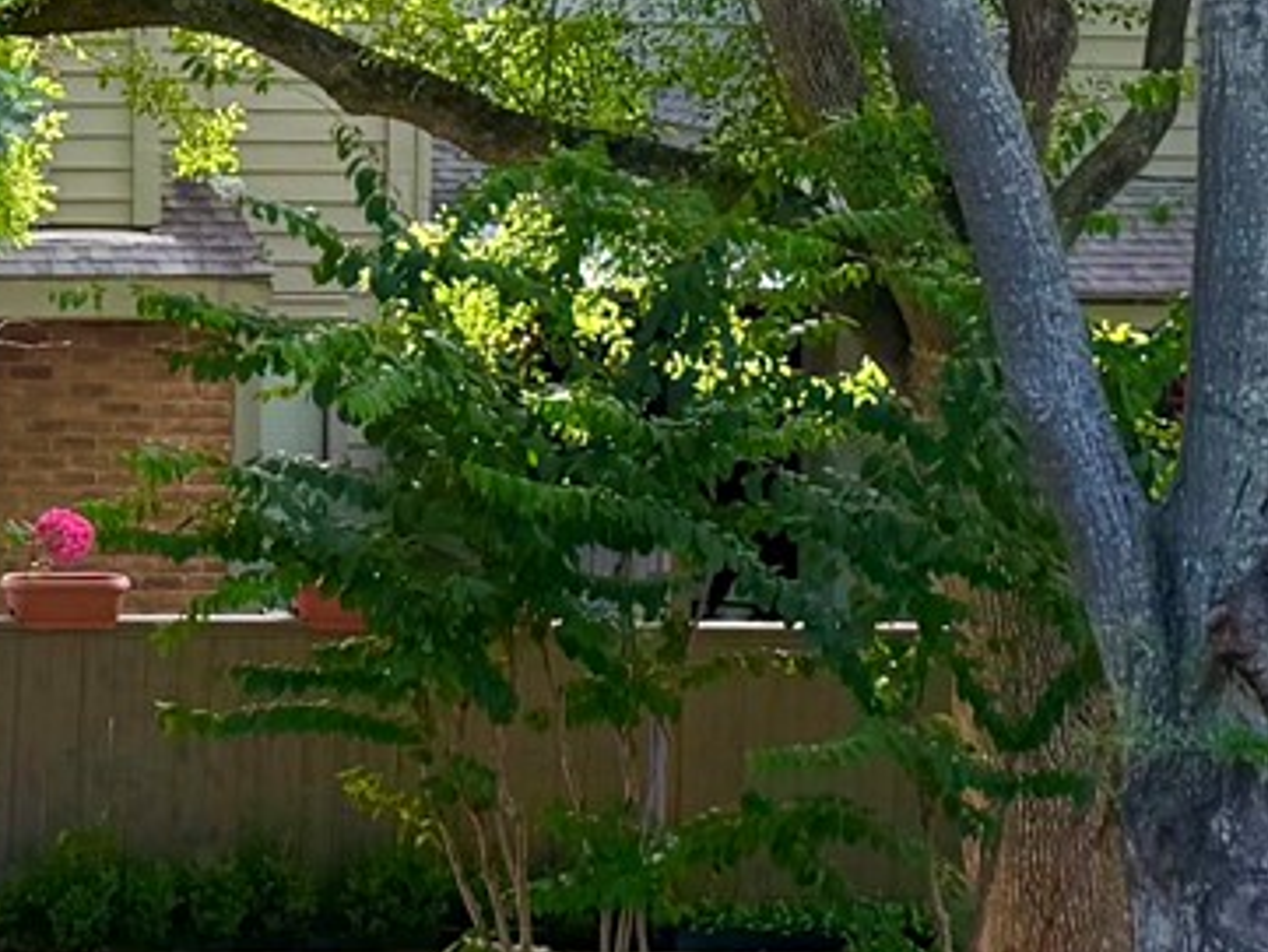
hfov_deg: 14.1
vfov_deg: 10.7
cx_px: -221
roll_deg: -1.2
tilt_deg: +0.0
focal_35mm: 136
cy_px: -186
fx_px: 4983
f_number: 1.78
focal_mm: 6.76
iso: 80
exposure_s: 1/222
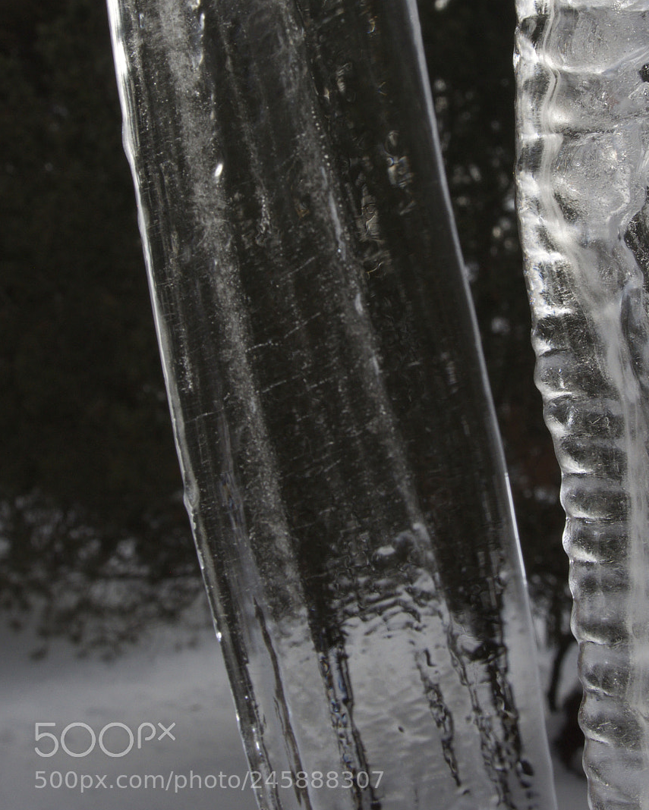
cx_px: 391
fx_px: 1769
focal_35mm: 74
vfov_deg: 25.6
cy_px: 233
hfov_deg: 20.8
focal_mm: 35
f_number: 16
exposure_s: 1/200
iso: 320
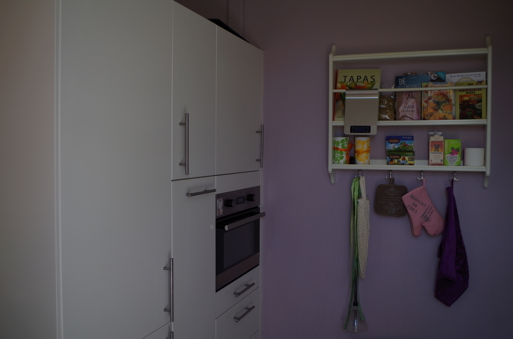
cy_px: 170
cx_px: 256
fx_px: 483
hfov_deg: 55.9
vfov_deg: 38.7
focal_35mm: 34
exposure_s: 1/80
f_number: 4
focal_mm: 23.13
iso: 100
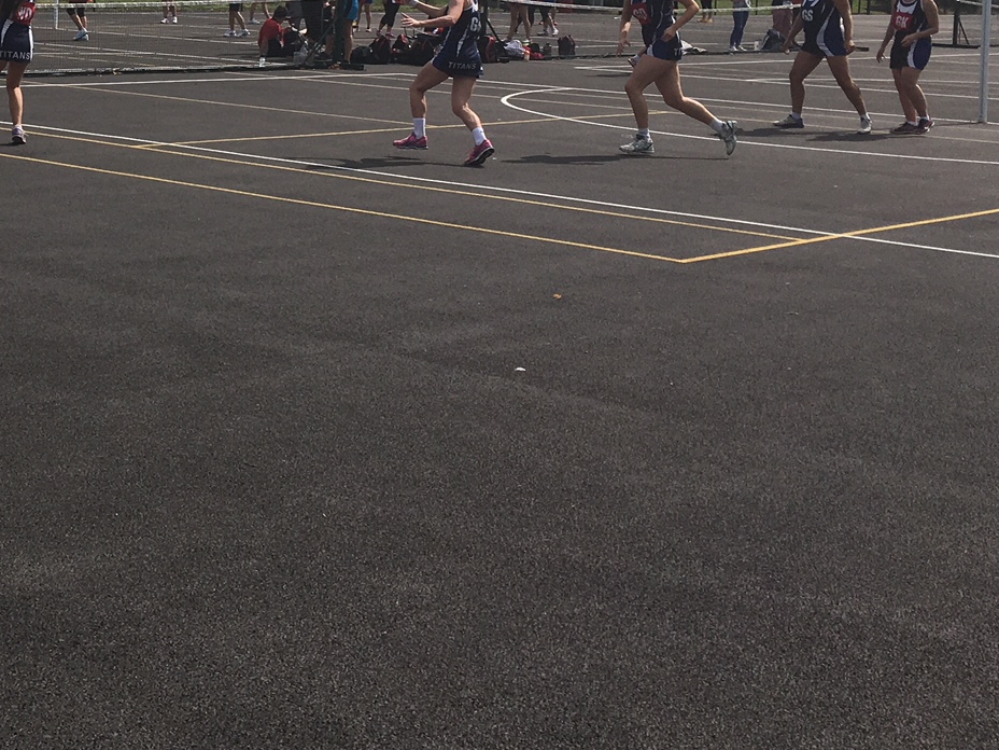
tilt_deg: -3.3
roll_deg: -2.5
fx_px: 1818
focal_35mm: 63
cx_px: -1
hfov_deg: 28.8
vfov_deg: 22.7
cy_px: 78
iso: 25
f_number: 2.2
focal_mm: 4.15
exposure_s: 1/3077
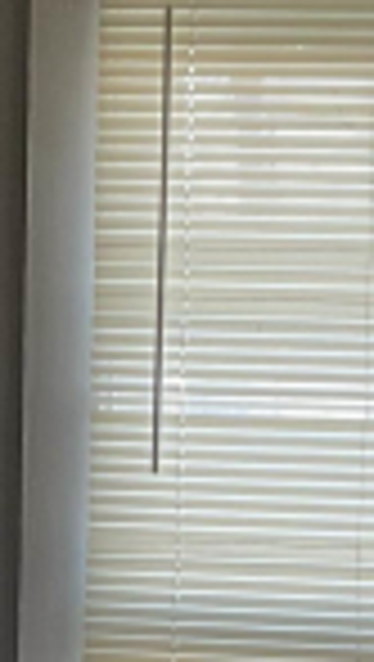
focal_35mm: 143
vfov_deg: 14.7
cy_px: 730
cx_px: 155
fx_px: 2514
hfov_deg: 8.5
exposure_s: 1/60
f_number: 1.8
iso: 64
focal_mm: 3
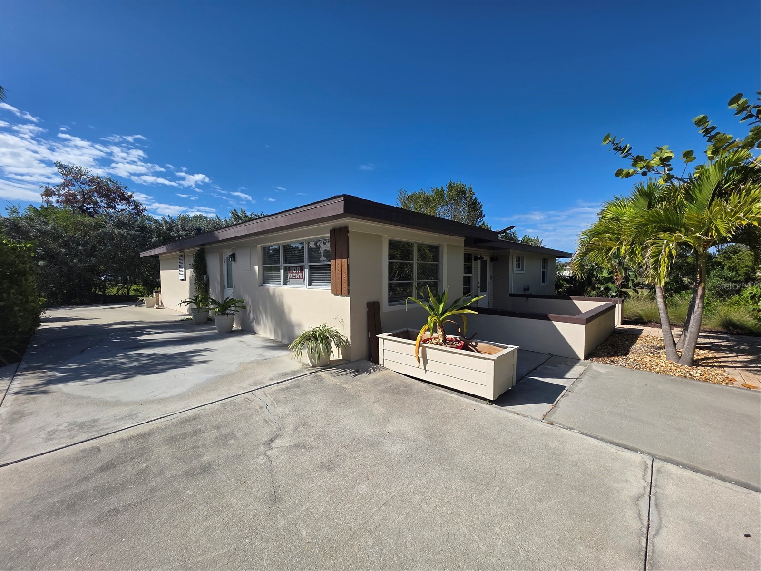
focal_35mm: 13
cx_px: 380
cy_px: 286
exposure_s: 1/3399
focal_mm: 2.2
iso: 40
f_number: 1.9
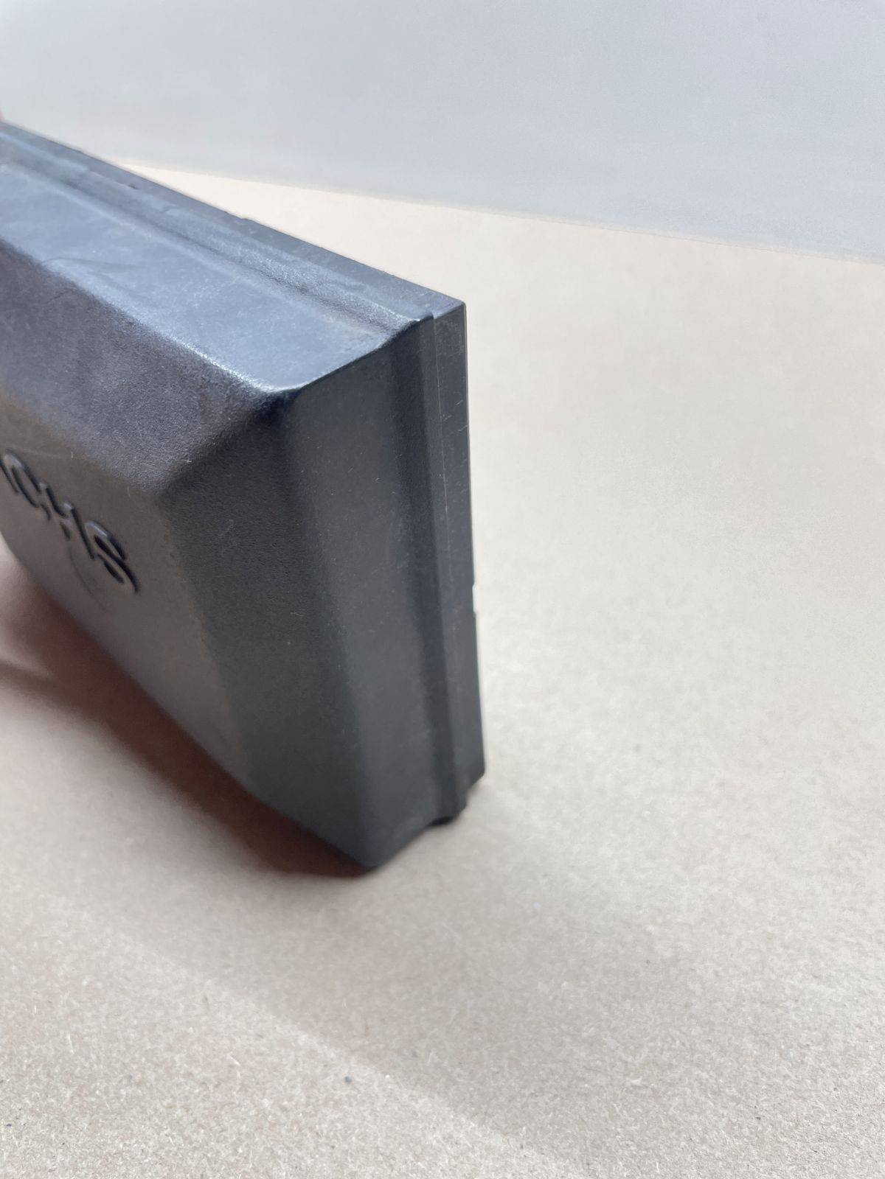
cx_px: 442
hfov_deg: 53.1
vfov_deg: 67.3
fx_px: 886
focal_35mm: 26
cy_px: 590
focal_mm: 4.2
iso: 100
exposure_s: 1/100
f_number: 1.6
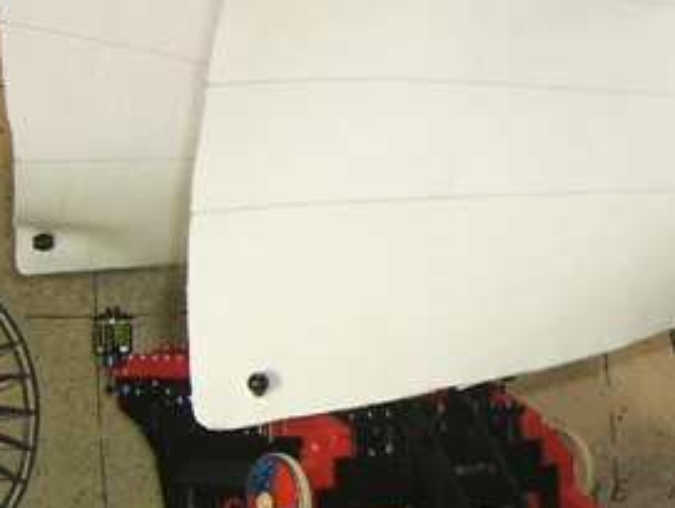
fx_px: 2187
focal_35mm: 112
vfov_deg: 13.2
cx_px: 687
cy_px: 147
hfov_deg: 17.1
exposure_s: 1/60
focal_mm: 6.2
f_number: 2.7
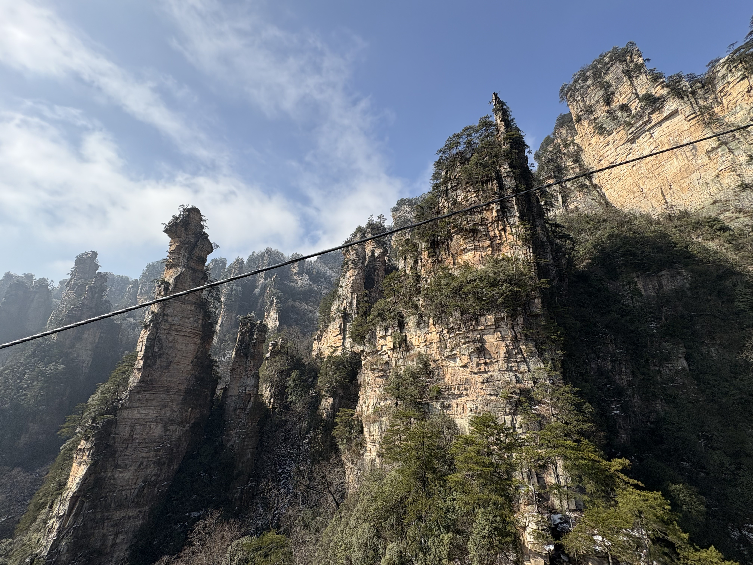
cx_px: 376
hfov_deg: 102.1
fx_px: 305
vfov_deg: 85.7
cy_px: 282
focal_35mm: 14
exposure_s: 1/1506
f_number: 2.2
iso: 40
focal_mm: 2.22
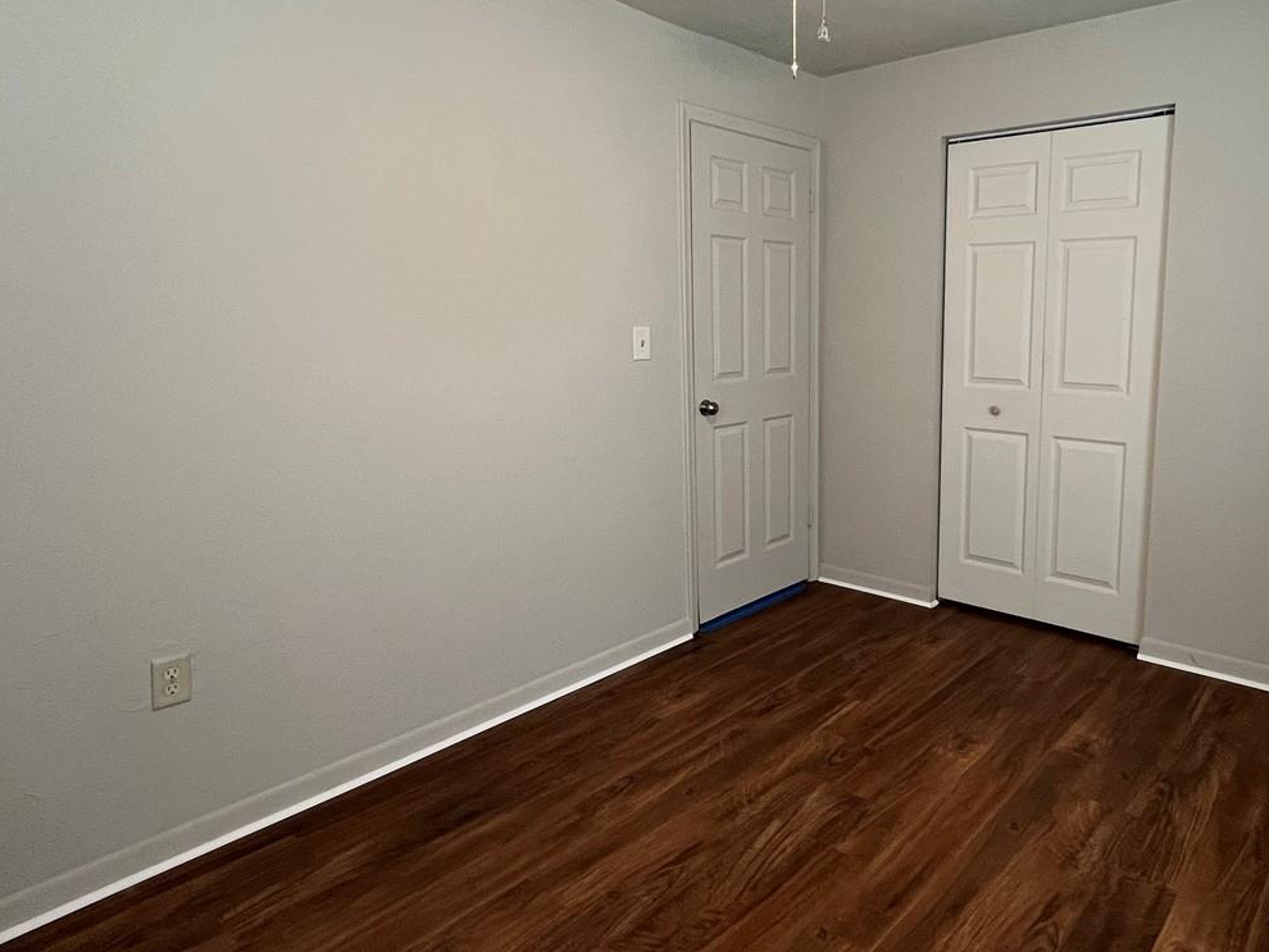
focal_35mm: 21
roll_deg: +0.0
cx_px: 793
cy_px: 413
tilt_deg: -7.6
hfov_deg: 77.6
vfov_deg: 63.2
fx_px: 770
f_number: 1.8
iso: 320
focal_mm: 1.57
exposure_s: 1/60
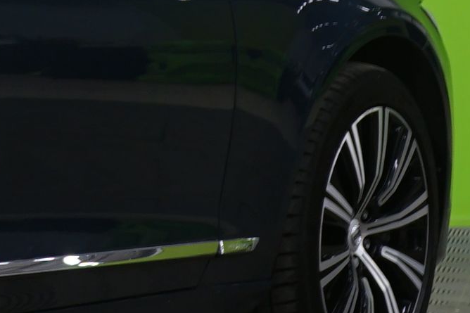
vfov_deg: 5.0
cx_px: -675
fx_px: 3537
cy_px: -108
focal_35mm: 271
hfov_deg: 7.1
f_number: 5
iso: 400
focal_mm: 46
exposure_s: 1/10
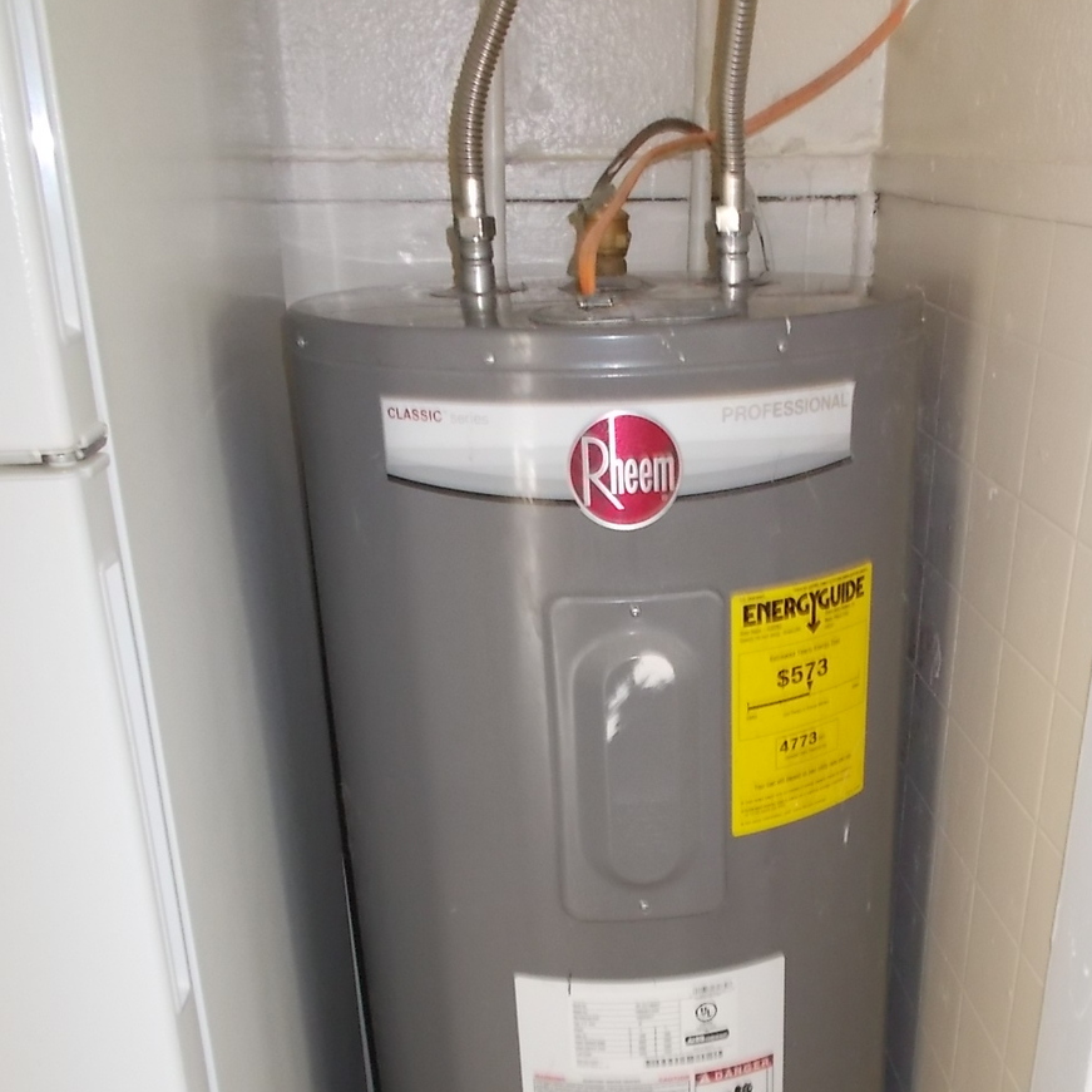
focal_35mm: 38
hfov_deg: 43.7
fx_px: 1356
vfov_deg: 42.9
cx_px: 637
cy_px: 779
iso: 200
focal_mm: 4.6
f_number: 3.2
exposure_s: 1/25
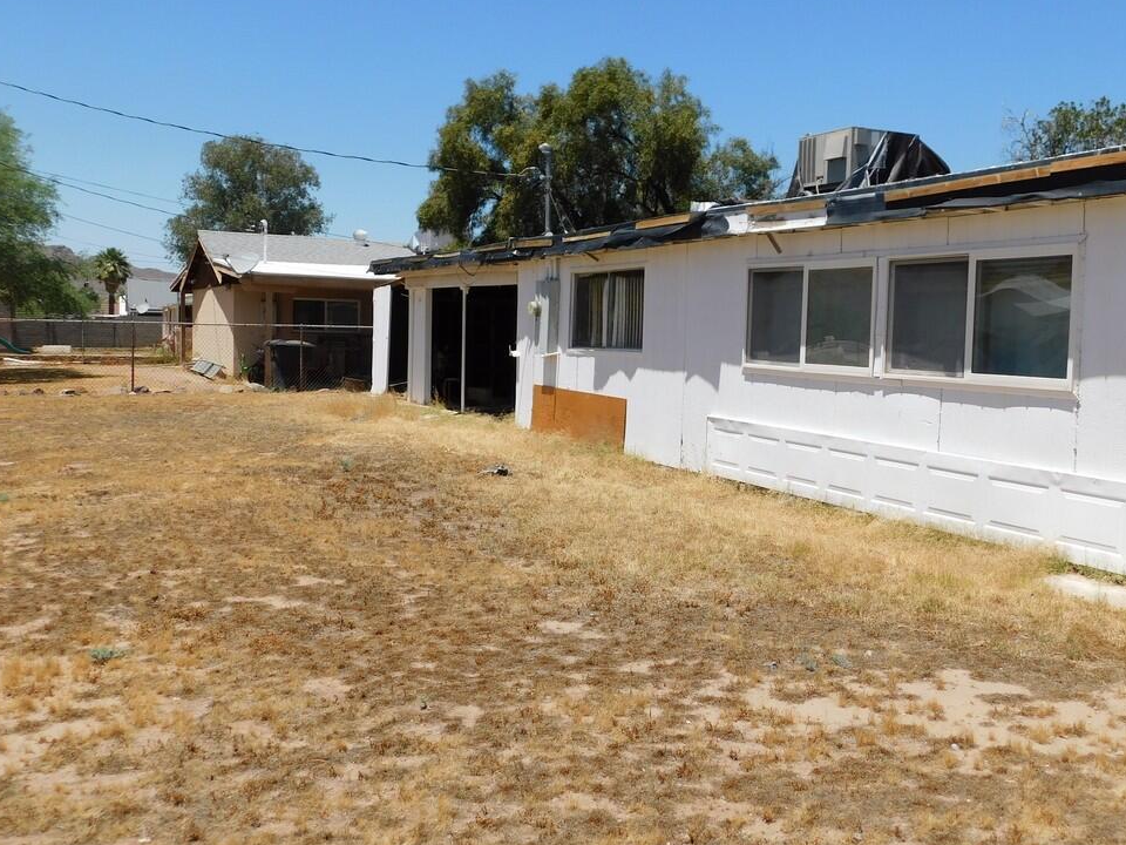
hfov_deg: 51.1
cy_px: 405
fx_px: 1171
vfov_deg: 39.6
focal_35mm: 36
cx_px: 664
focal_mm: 5.3
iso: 125
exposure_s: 1/500
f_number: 6.4
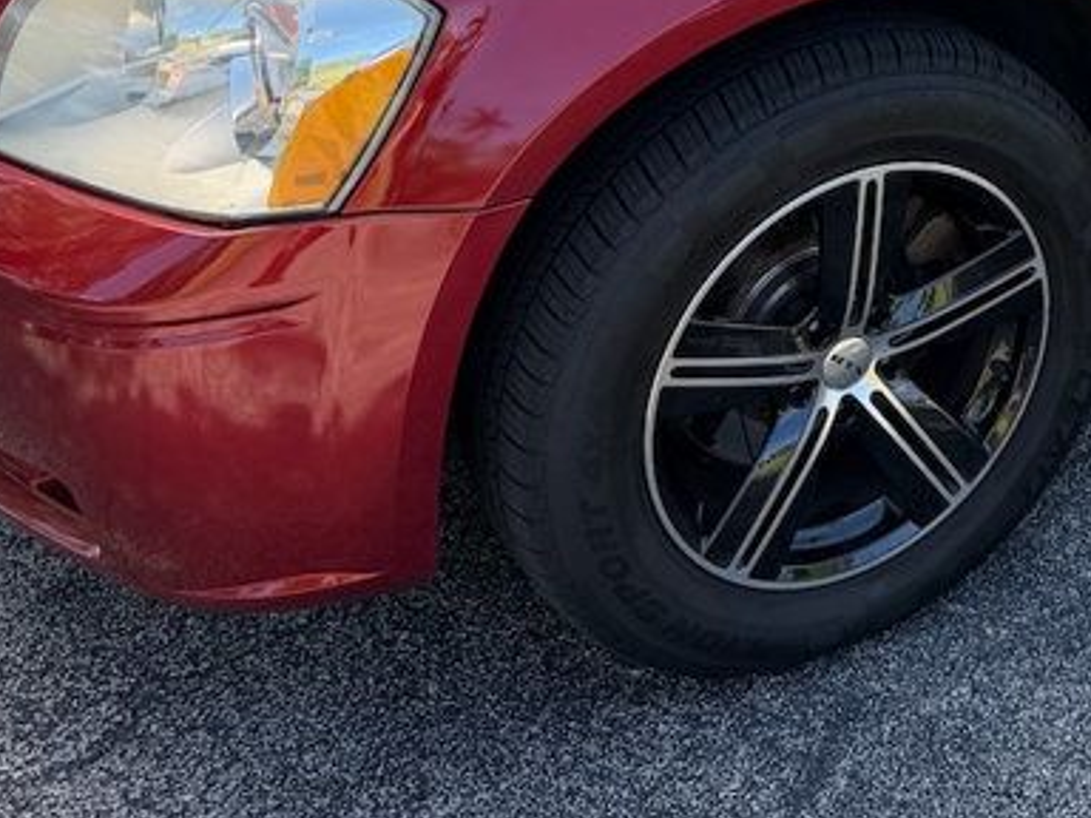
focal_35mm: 64
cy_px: -131
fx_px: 2017
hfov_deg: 28.2
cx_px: 1117
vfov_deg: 21.5
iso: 100
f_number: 1.78
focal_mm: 6.76
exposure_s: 1/1174
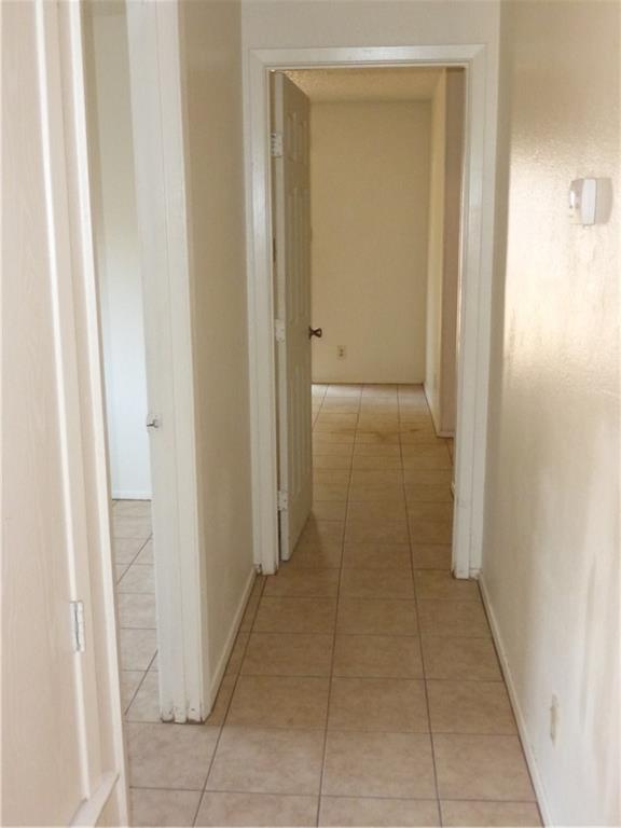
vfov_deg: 52.6
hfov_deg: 40.7
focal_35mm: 35
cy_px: 414
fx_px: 837
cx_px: 310
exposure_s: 1/60
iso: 800
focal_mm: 6.1
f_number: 3.7
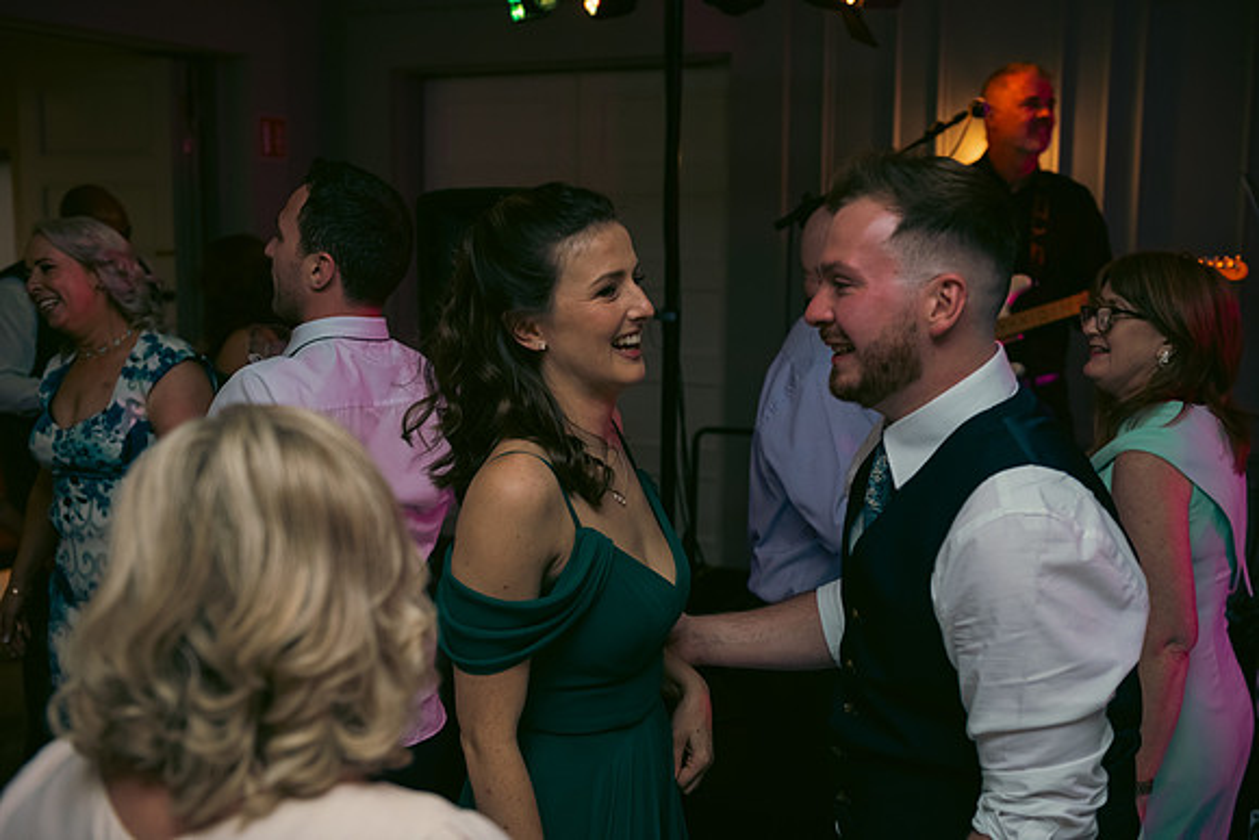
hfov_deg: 44.5
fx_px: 1539
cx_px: 630
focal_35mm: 44
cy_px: 420
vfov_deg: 30.5
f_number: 3.5
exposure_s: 1/160
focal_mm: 44
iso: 800
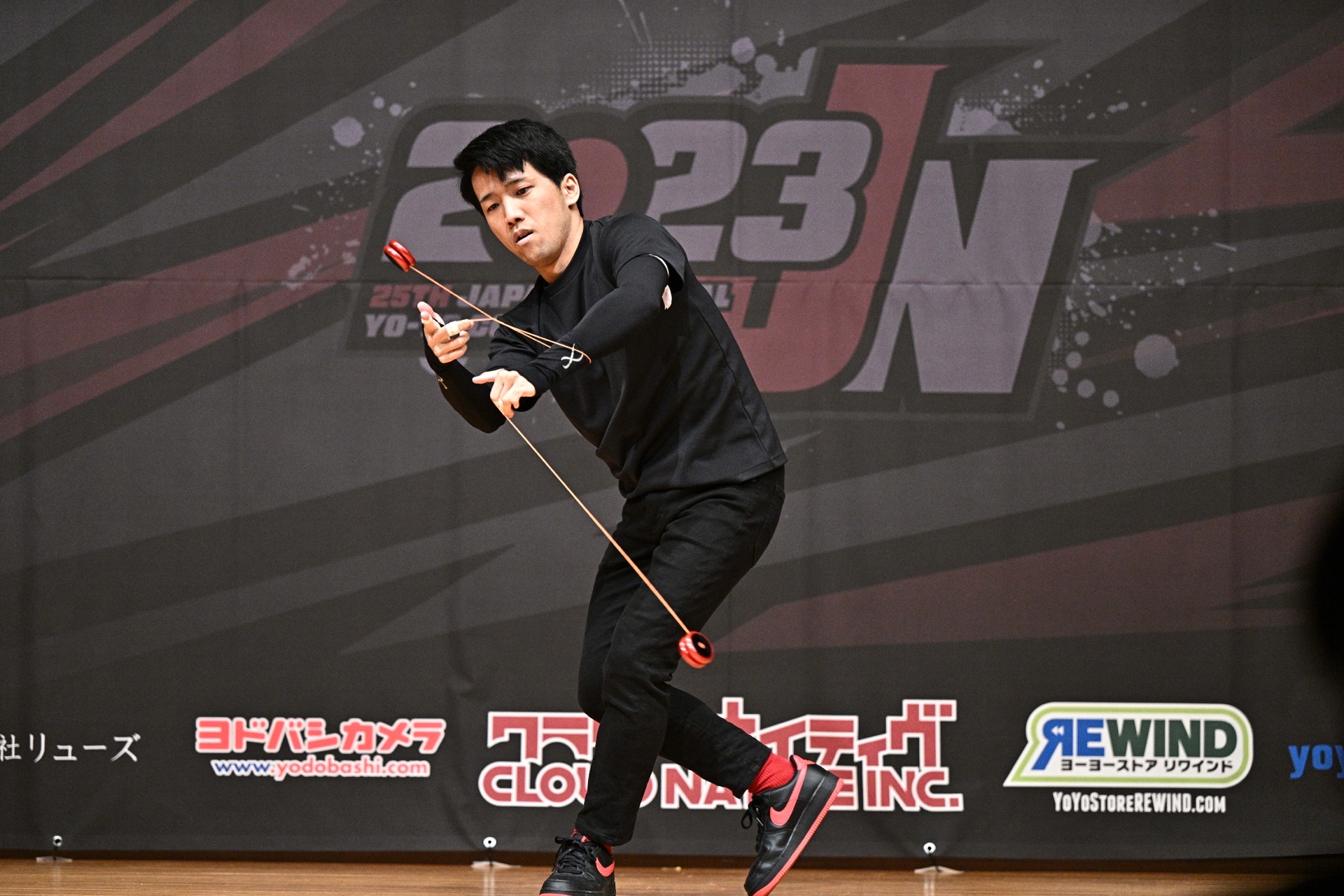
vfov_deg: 13.8
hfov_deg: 20.6
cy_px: 448
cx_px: 672
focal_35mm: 99
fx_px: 3696
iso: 5600
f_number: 2.8
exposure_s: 1/640
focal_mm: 99
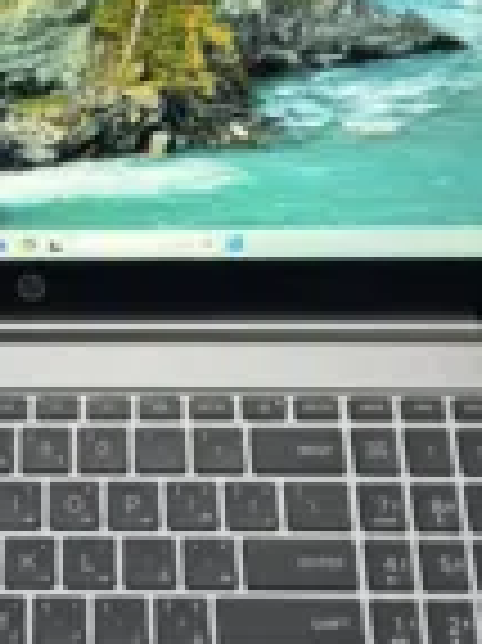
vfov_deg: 29.0
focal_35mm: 67
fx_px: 1246
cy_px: 302
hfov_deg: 21.3
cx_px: 23
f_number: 1.78
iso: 160
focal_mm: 6.76
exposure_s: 1/50
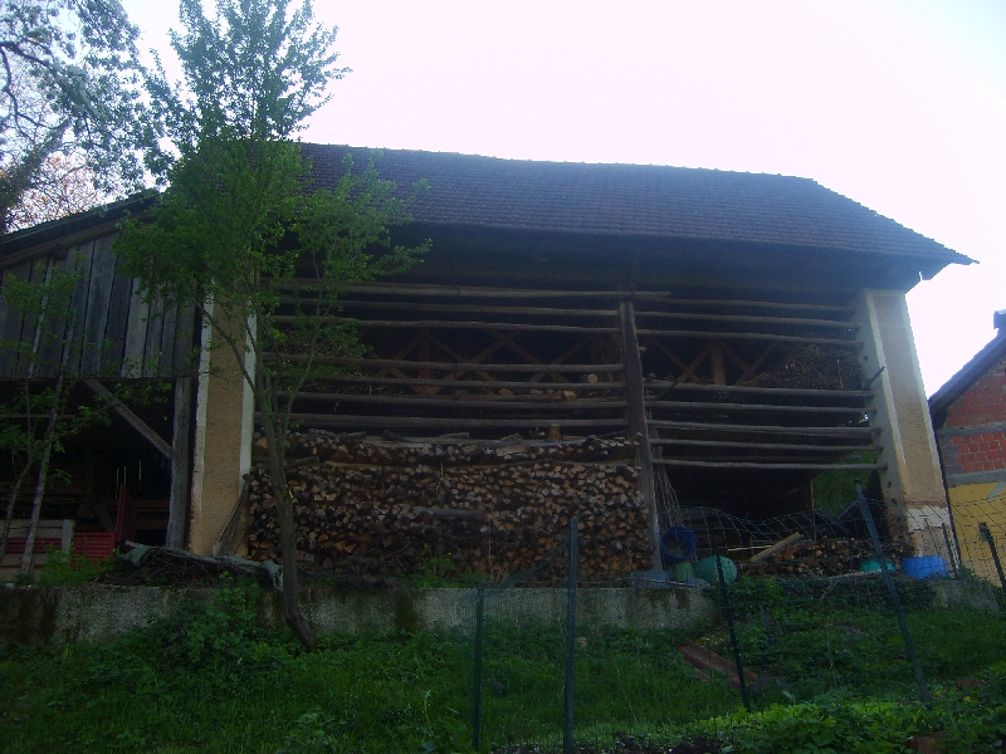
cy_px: 377
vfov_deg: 40.7
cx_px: 503
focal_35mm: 35
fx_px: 1017
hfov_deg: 52.6
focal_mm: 5.8
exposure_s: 1/250
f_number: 2.8
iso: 50
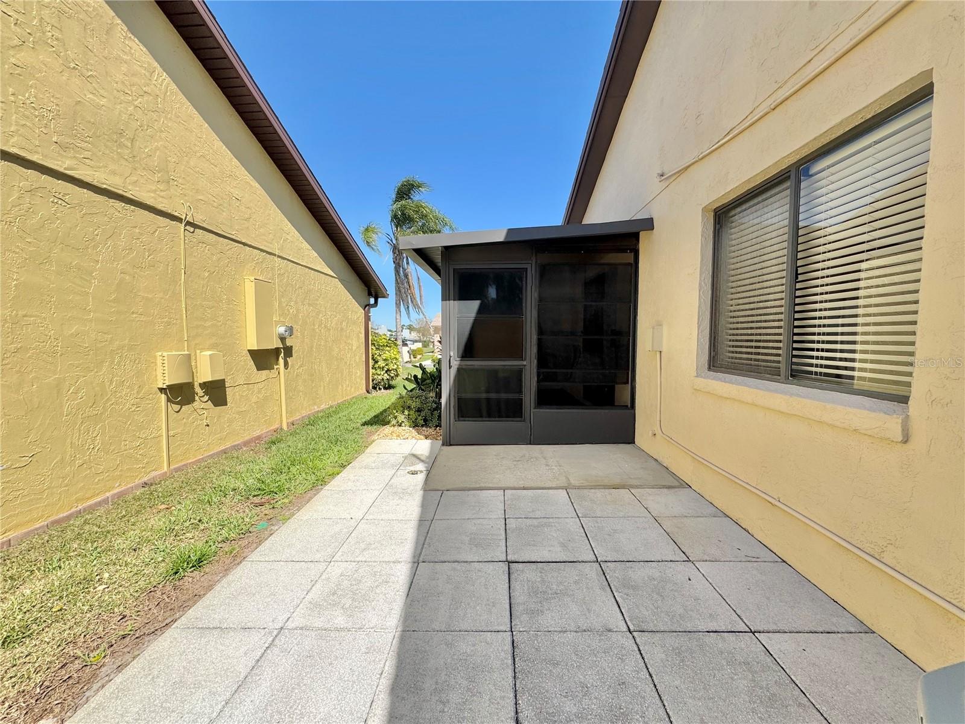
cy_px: 362
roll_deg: +0.8
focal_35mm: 14
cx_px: 482
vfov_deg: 85.7
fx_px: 390
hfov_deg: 102.1
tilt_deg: -2.7
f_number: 2.2
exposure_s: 1/1323
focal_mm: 2.22
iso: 50
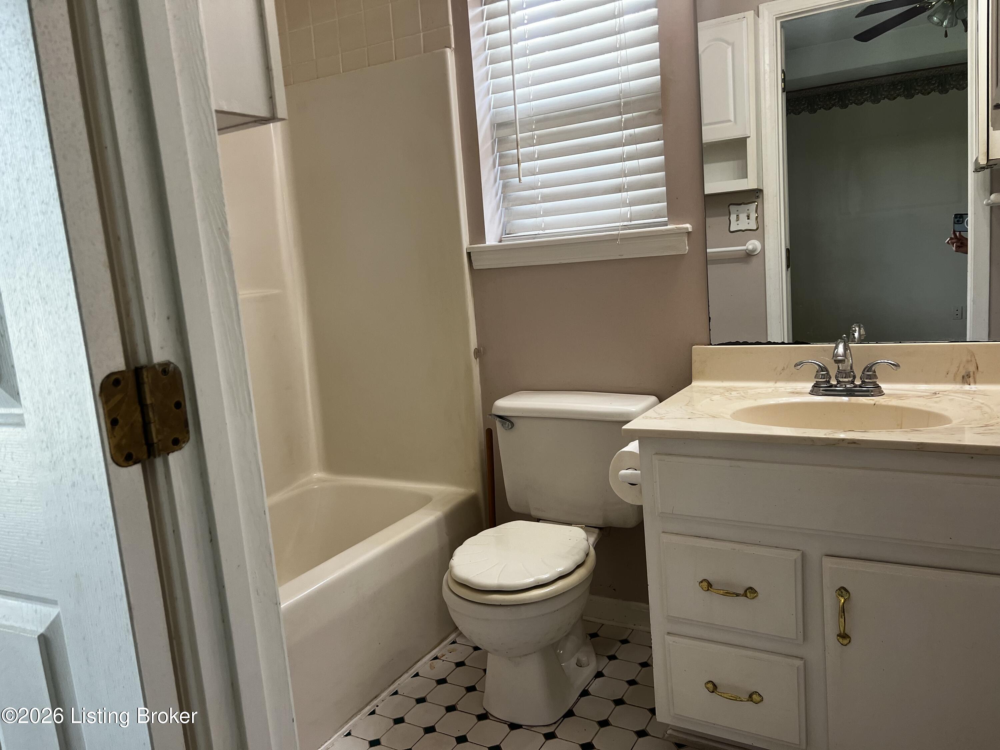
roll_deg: +3.2
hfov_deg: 67.3
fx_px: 751
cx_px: 500
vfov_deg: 53.1
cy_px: 375
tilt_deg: -9.5
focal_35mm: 26
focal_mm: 5.7
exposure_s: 1/120
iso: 125
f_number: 1.5
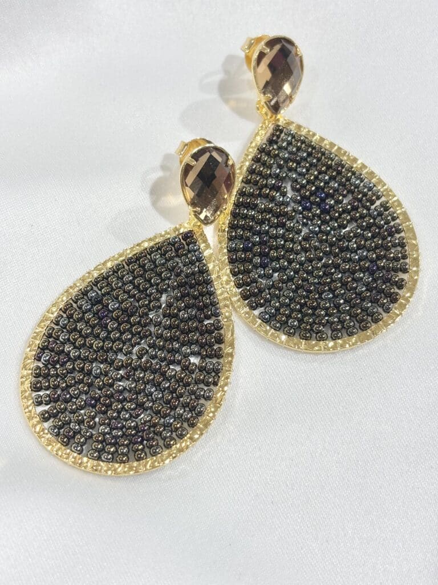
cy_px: 292
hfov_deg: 28.0
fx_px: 877
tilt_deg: -53.7
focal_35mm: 52
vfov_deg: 36.8
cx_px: 219
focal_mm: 5.96
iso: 25
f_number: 1.6
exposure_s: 1/112
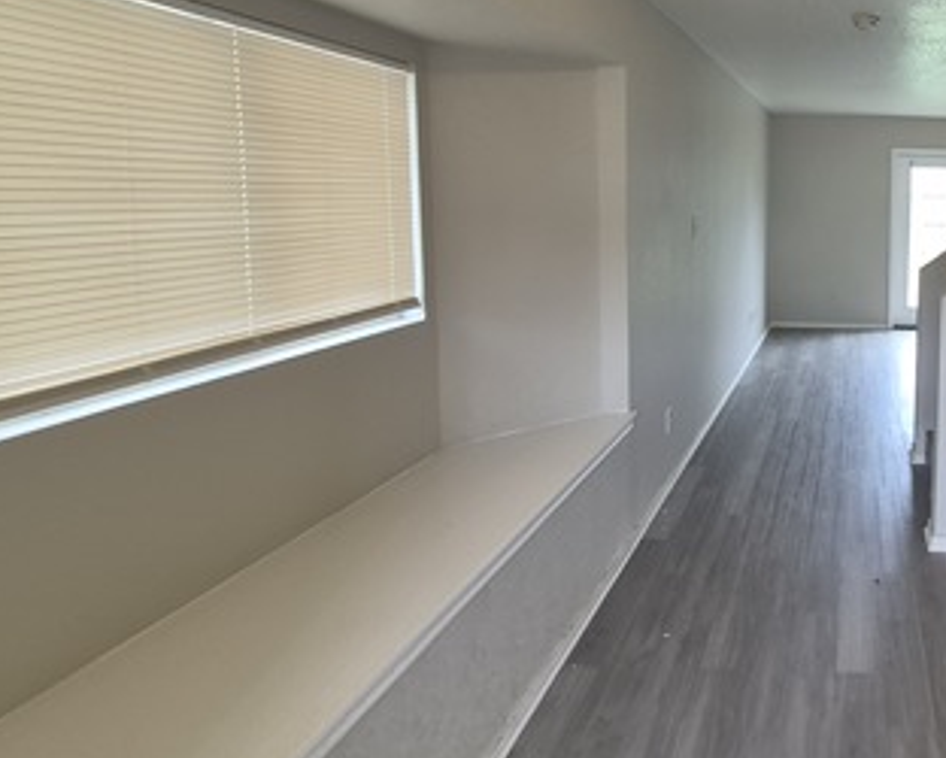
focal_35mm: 26
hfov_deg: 56.7
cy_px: 252
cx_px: 855
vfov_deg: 53.9
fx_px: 728
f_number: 2.2
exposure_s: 1/60
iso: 80
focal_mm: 1.74
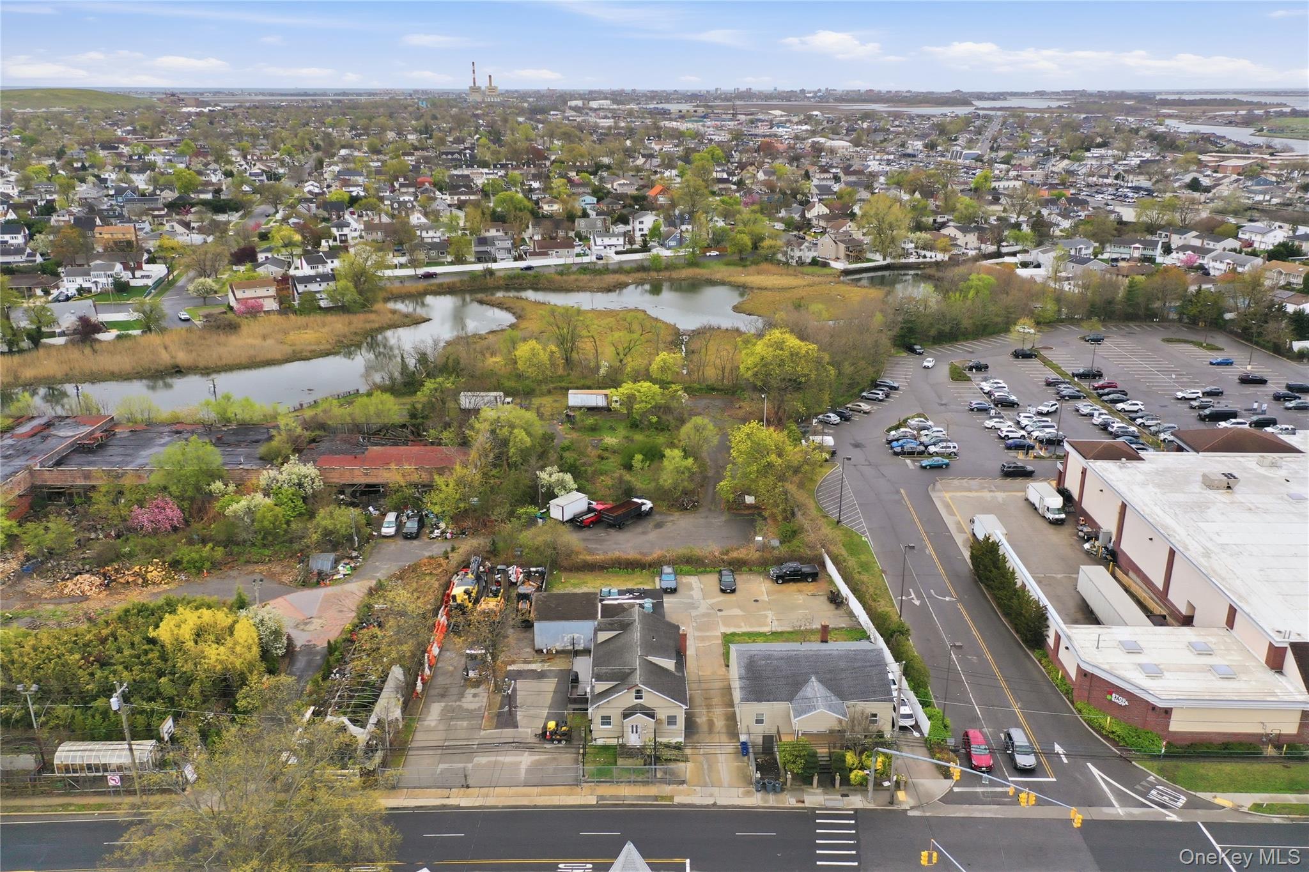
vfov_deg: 46.4
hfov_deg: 65.5
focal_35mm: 28
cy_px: 436
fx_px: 1018
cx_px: 654
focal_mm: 10.3
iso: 100
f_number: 3.5
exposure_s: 1/50
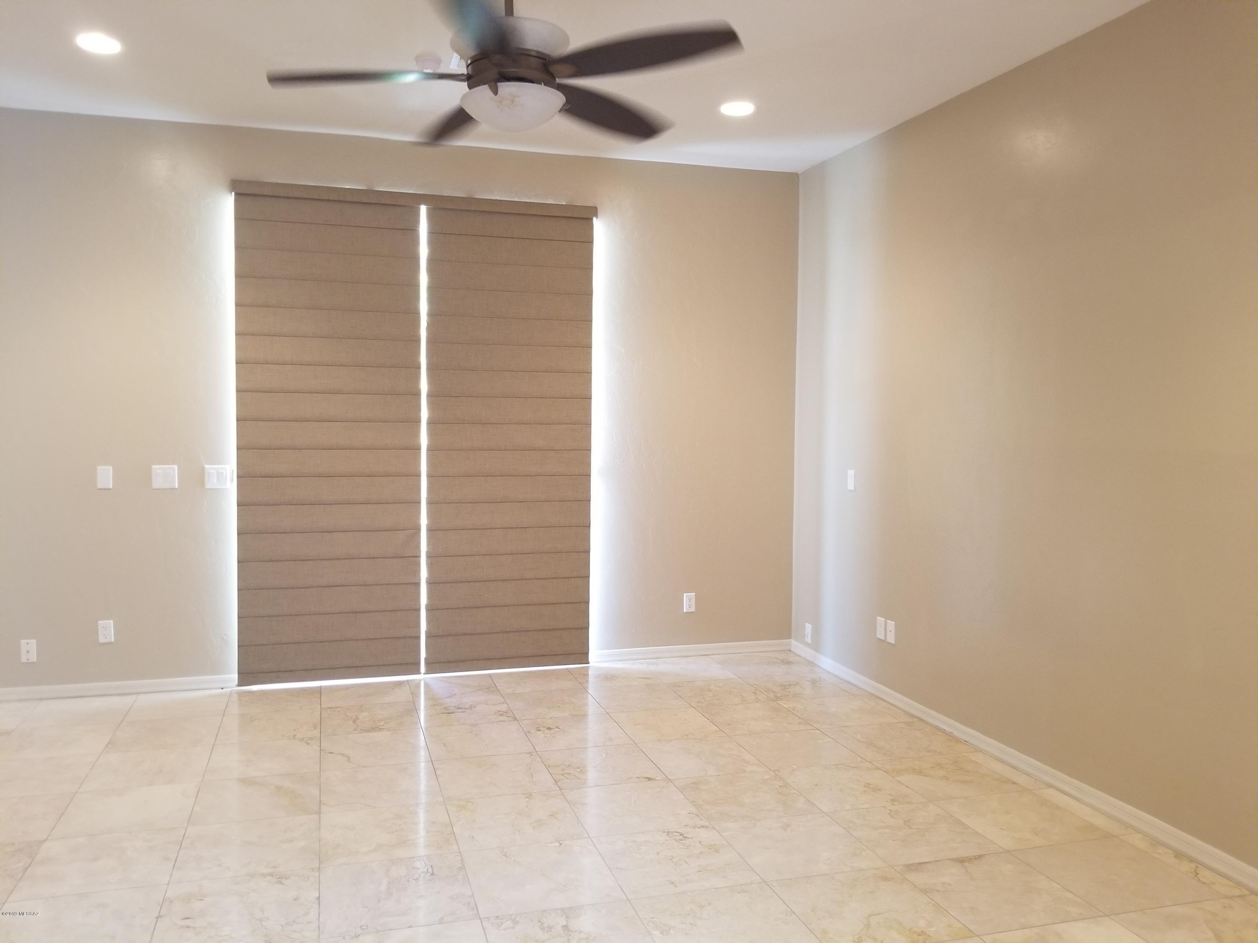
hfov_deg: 67.3
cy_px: 472
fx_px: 945
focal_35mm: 26
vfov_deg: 53.1
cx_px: 629
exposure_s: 1/17
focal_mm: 4.25
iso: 250
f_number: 1.7
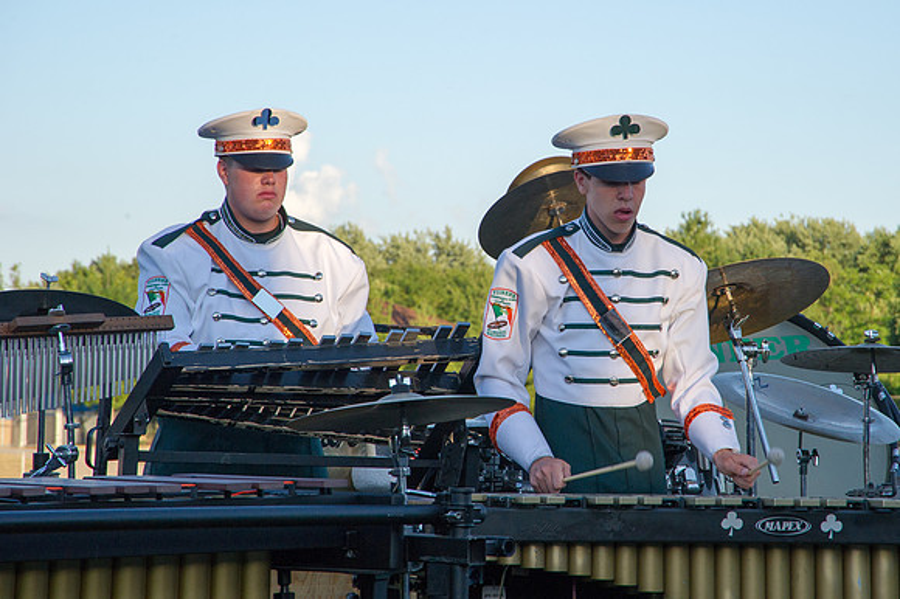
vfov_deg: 9.7
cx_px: 527
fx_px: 3536
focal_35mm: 142
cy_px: 276
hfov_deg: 14.5
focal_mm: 120
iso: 640
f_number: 10
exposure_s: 1/400
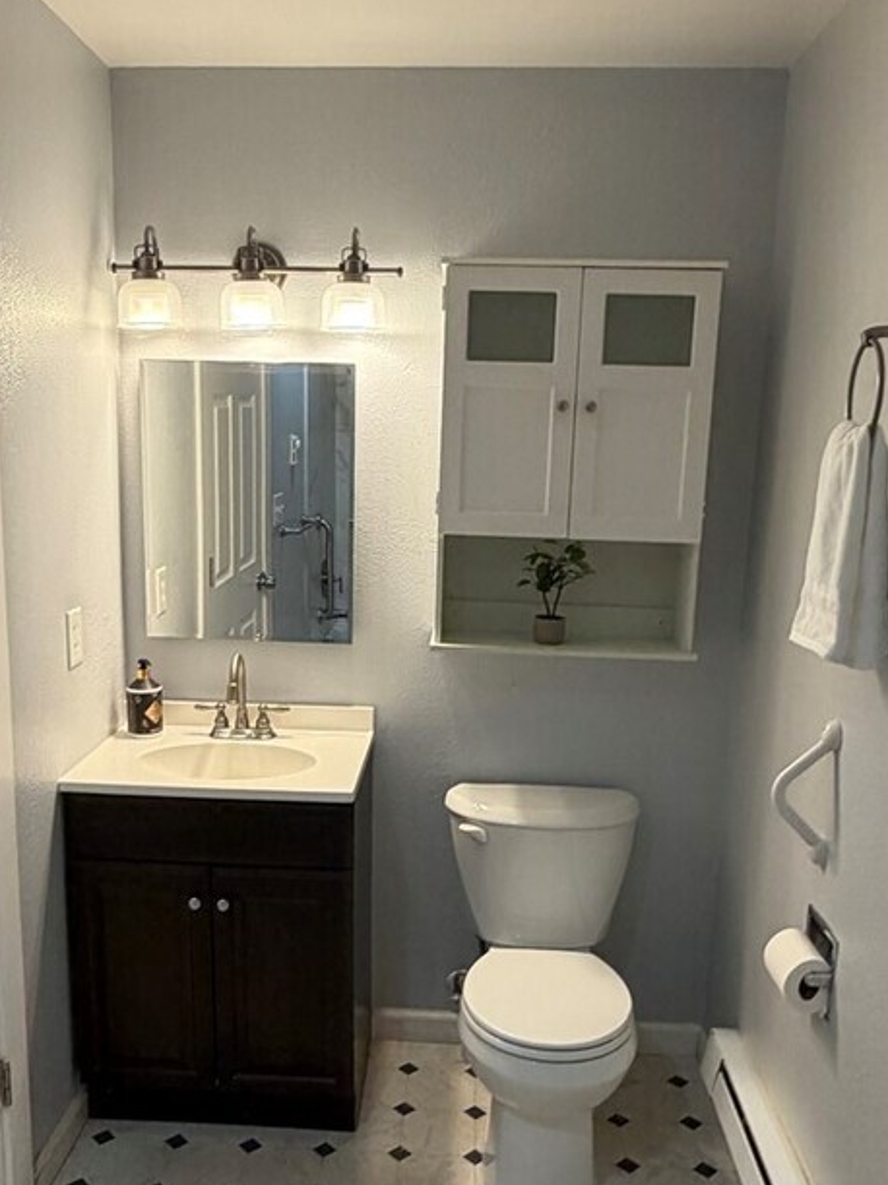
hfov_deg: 42.9
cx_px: 403
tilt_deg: -10.4
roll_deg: -0.8
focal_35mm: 33
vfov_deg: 55.2
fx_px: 1129
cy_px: 656
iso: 250
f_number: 2.2
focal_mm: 2.22
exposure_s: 1/120
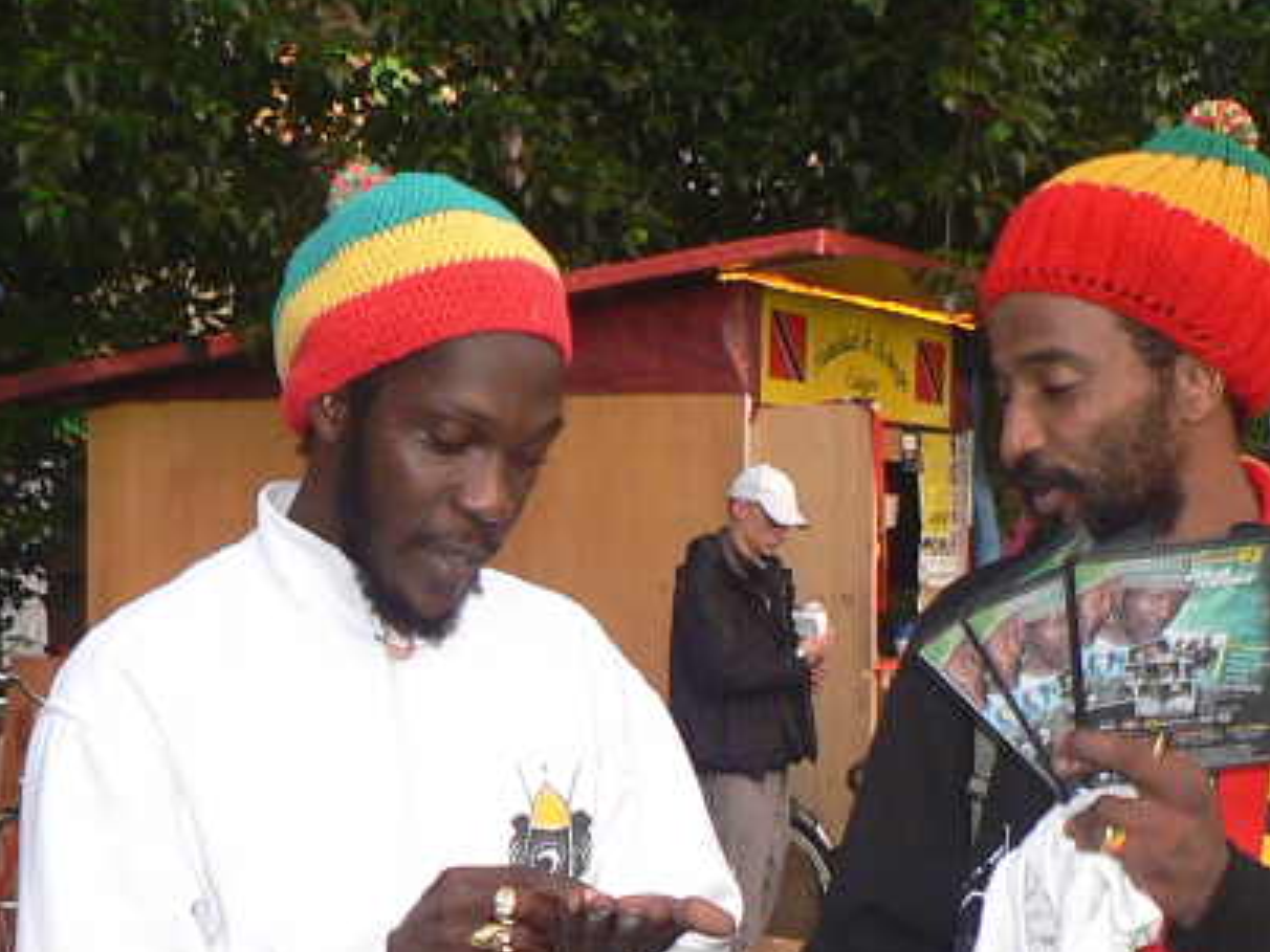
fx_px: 1908
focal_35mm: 52
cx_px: 761
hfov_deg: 36.7
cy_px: 698
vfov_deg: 27.7
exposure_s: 1/60
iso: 200
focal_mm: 6
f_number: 2.8
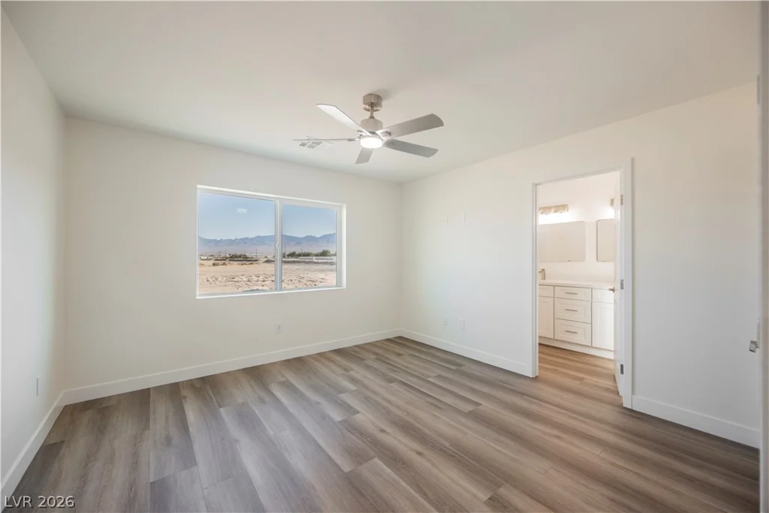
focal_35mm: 14
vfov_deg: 81.2
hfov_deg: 104.2
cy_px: 256
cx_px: 384
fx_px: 299
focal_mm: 14
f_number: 5.6
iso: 800
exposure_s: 1/2000
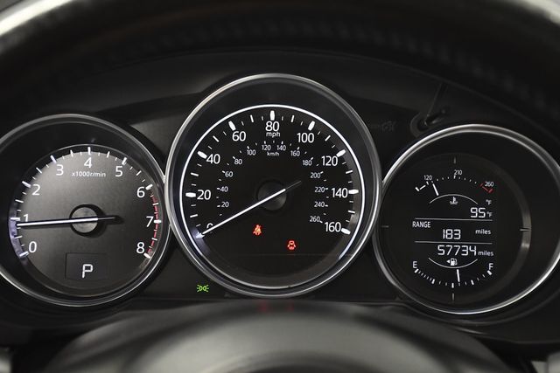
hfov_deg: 30.1
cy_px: 186
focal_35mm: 67
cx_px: 280
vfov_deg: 20.3
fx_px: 1042
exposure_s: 1/160
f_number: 4.5
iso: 2500
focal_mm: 45
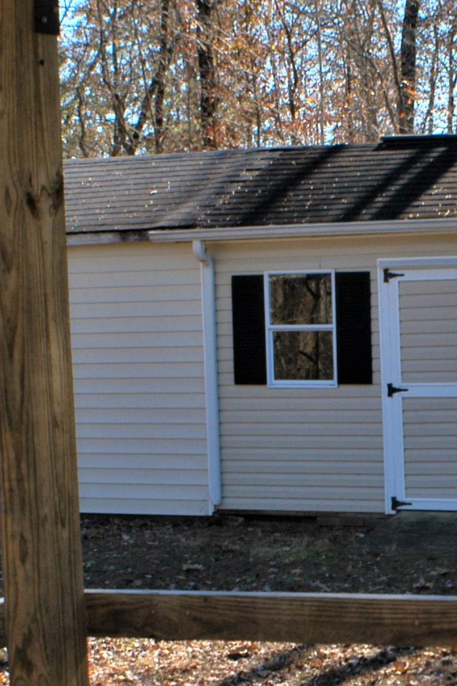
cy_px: 327
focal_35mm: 133
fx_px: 2541
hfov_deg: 10.1
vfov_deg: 15.4
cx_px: 552
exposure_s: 1/180
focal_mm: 31
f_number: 8
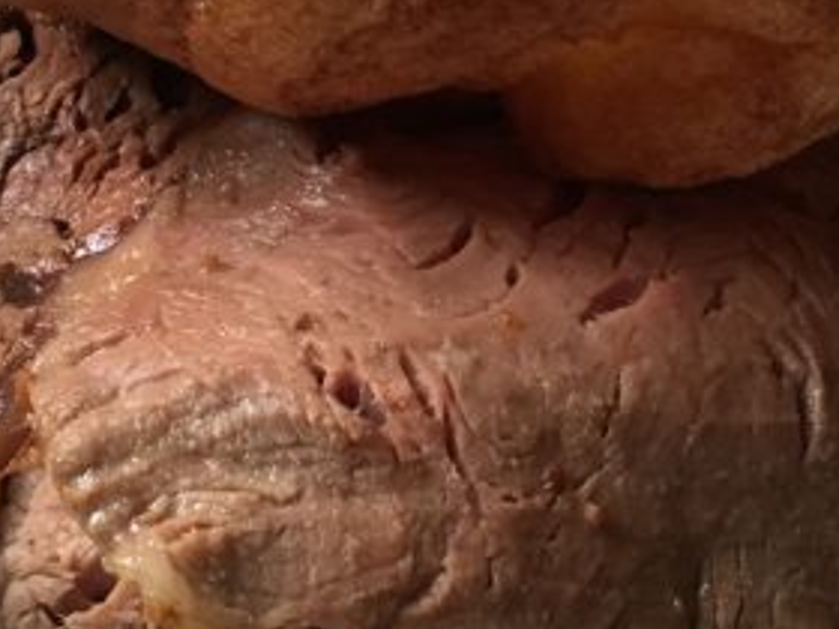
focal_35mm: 86
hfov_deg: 22.8
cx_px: 437
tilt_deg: -38.8
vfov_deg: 17.2
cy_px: 292
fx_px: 2084
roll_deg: -2.3
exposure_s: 1/33
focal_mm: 4.15
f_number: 2.2
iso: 125
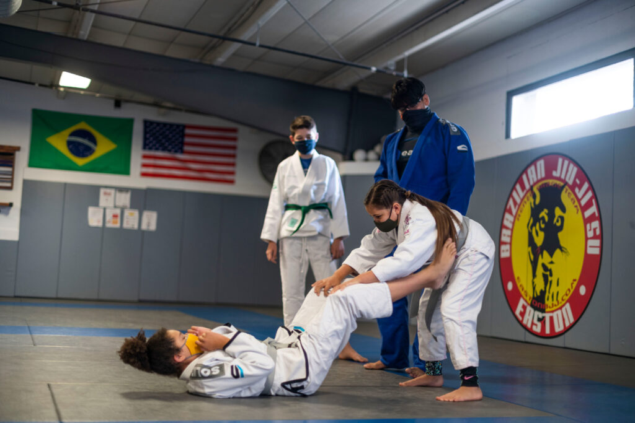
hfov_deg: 39.6
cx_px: 318
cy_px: 212
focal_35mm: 50
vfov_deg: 27.0
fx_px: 882
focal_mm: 50
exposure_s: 1/80
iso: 100
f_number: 1.4
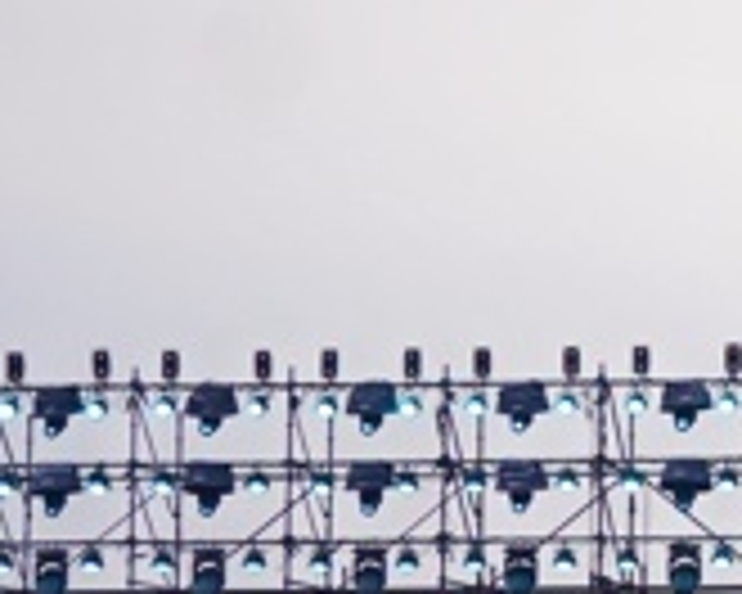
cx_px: 1282
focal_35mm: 198
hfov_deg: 9.3
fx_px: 4348
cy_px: 405
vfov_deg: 7.8
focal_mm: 29
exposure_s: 1/400
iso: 500
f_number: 4
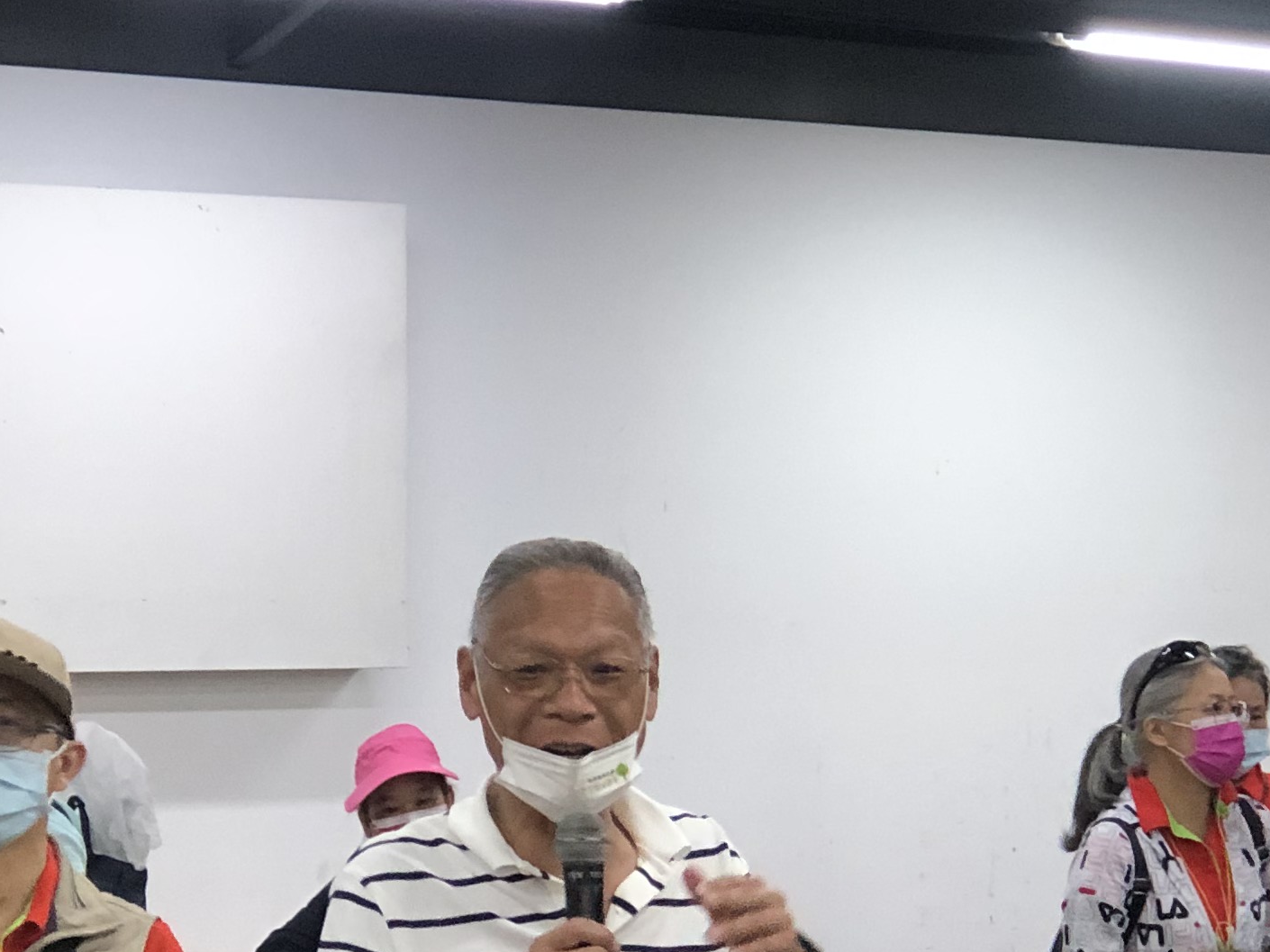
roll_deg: +0.7
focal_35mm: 163
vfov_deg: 9.1
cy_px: 868
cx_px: 429
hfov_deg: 12.1
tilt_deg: -4.5
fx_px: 5979
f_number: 2.8
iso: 100
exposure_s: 1/30
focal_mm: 6.6
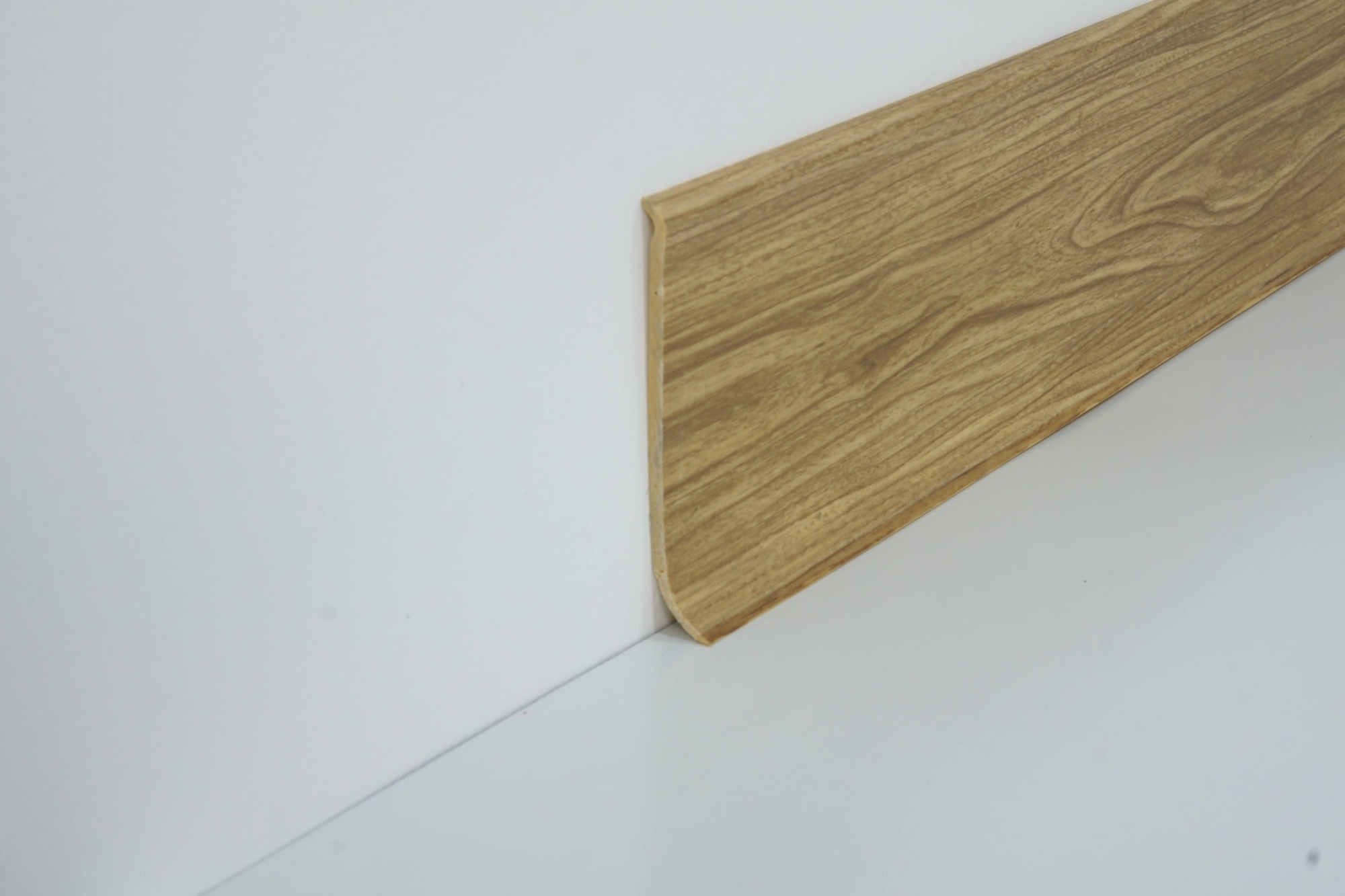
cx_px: 672
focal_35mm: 75
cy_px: 448
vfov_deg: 18.2
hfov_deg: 27.0
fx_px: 2802
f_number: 14
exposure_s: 1.3
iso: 100
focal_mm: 50
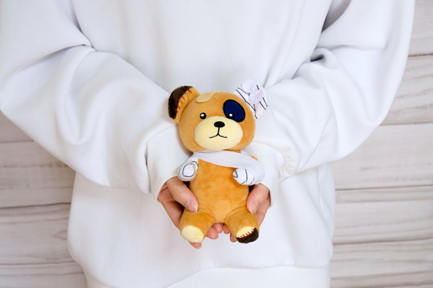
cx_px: 216
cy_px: 144
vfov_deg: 25.0
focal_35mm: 54
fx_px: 649
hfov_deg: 36.9
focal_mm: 35.8
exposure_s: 1/20
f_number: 7.1
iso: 400
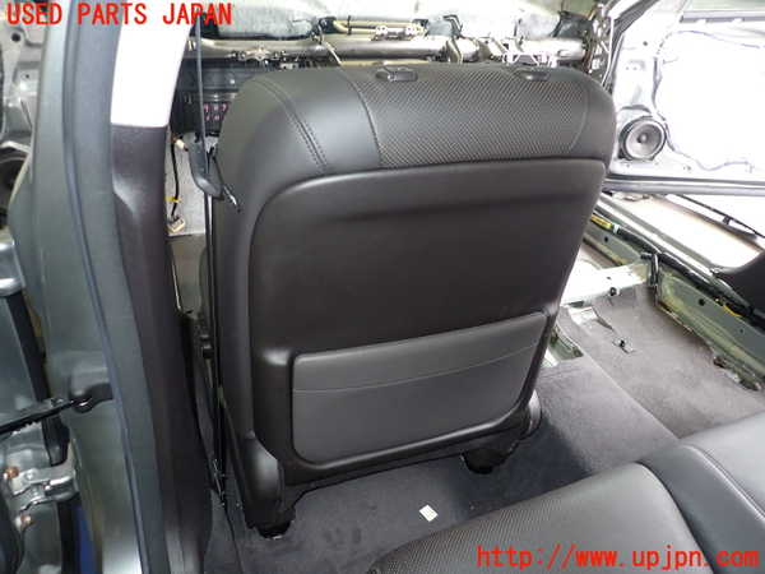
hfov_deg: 69.4
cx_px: 382
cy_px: 287
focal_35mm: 25
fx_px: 552
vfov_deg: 54.9
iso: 200
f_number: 2
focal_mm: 4.5
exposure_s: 1/30
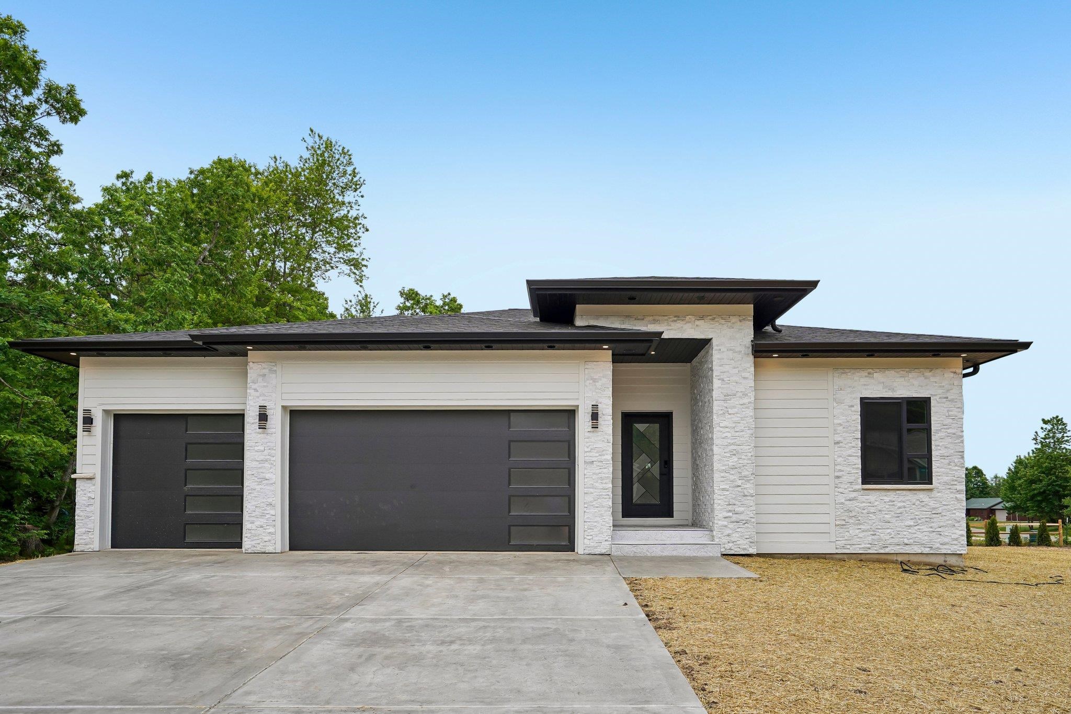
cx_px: 536
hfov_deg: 73.7
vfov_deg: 53.1
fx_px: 714
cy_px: 357
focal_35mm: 24
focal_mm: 24
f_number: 8
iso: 160
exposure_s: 1/320
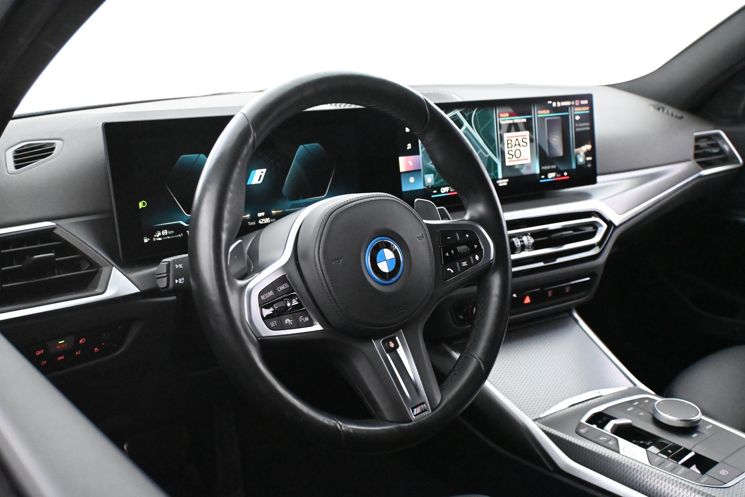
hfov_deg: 53.1
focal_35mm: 36
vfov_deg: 36.9
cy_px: 248
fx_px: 745
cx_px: 372
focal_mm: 24
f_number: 4.2
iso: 12800
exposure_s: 1/60
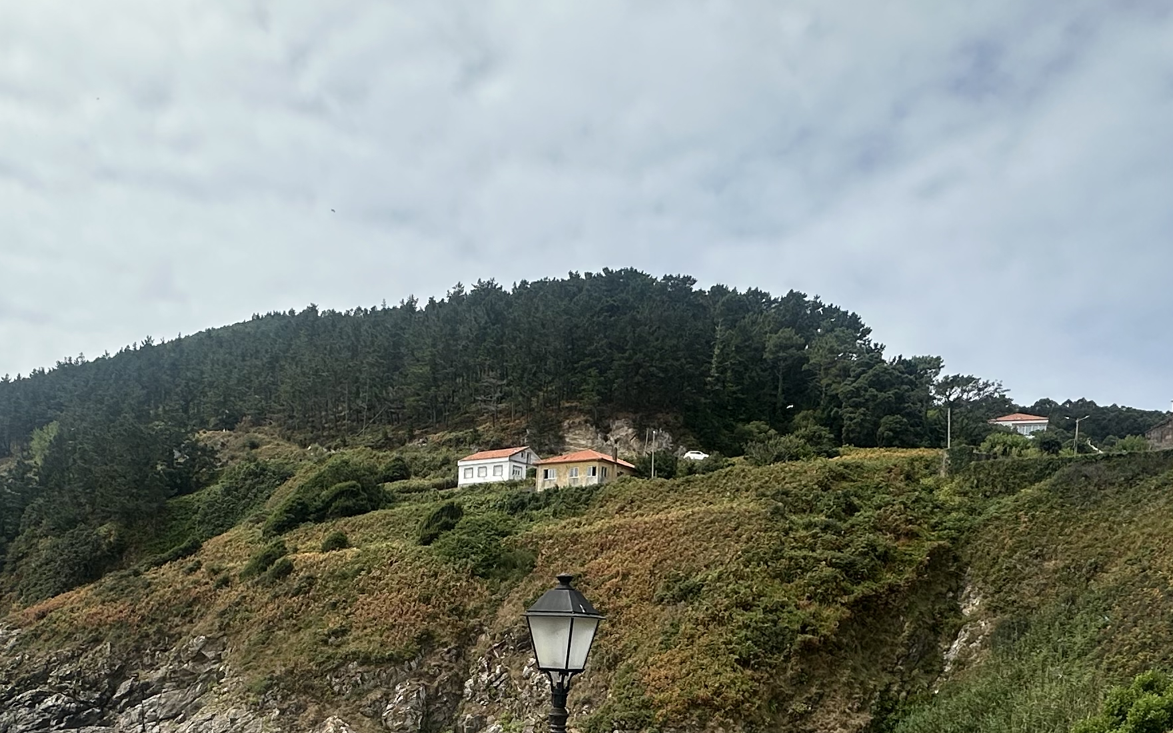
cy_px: 684
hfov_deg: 56.2
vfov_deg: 34.8
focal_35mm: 34
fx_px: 1087
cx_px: 458
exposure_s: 1/1984
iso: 40
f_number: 2.2
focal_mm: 2.22
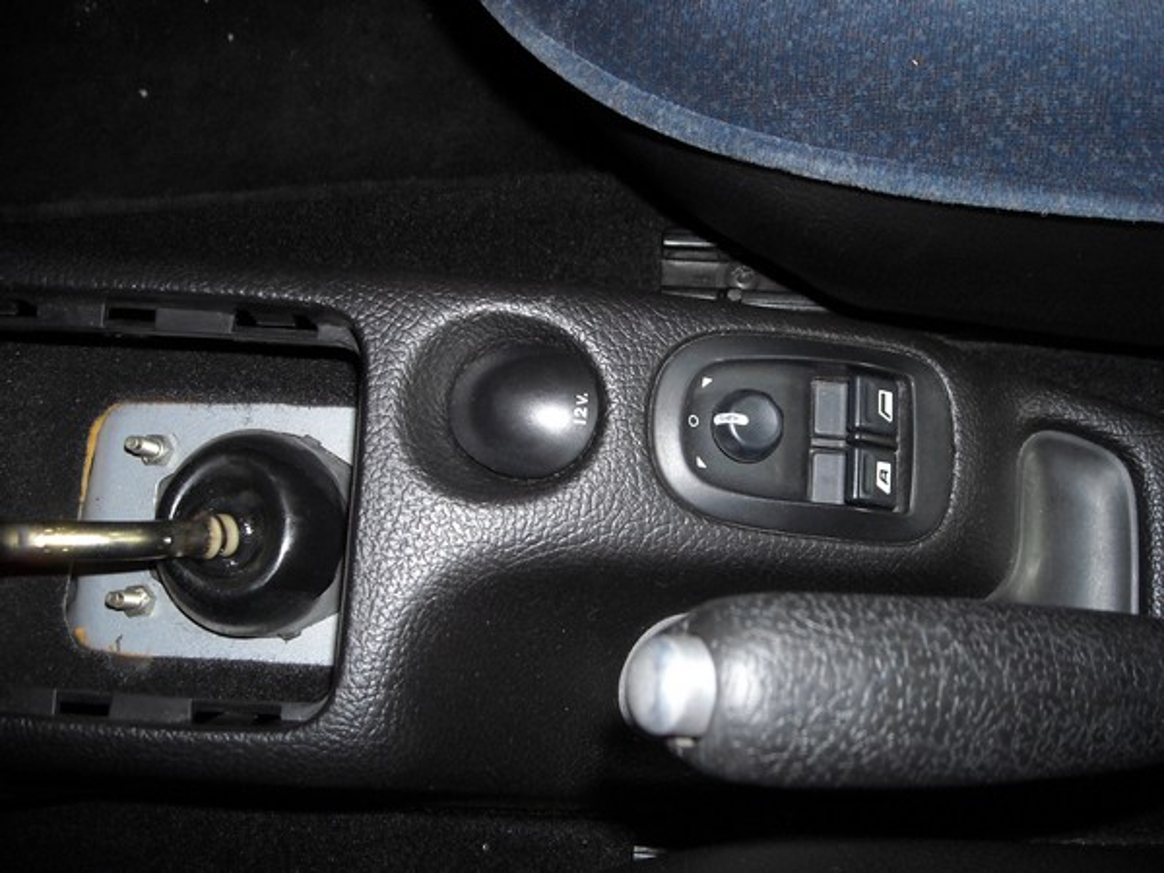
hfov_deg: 52.6
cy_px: 436
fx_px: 1177
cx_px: 582
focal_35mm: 35
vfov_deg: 40.7
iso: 200
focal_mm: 5.7
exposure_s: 1/60
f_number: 2.8
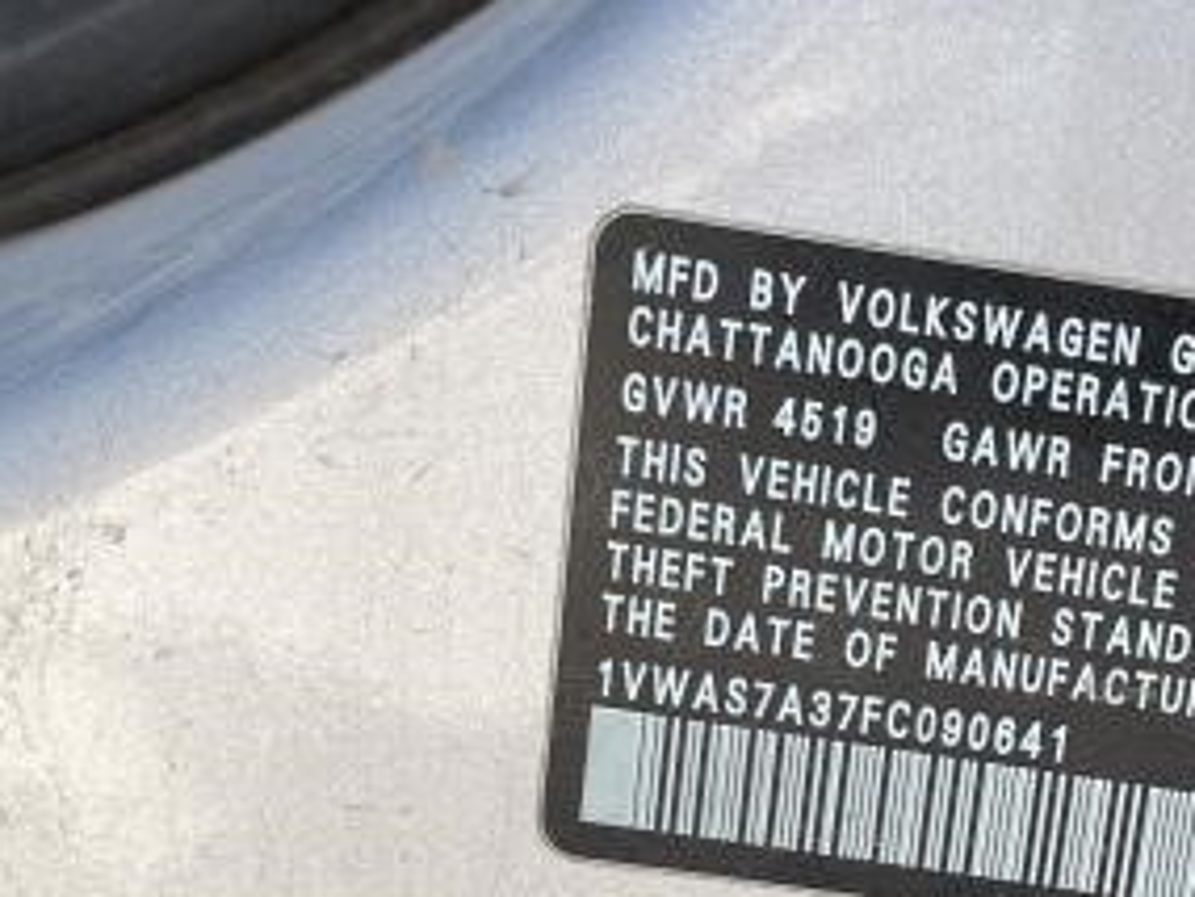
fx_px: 2521
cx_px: 998
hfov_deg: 26.1
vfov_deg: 20.1
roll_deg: -6.5
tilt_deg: -16.5
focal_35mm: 73
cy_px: 646
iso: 32
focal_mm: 4.2
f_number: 1.6
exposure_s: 1/725
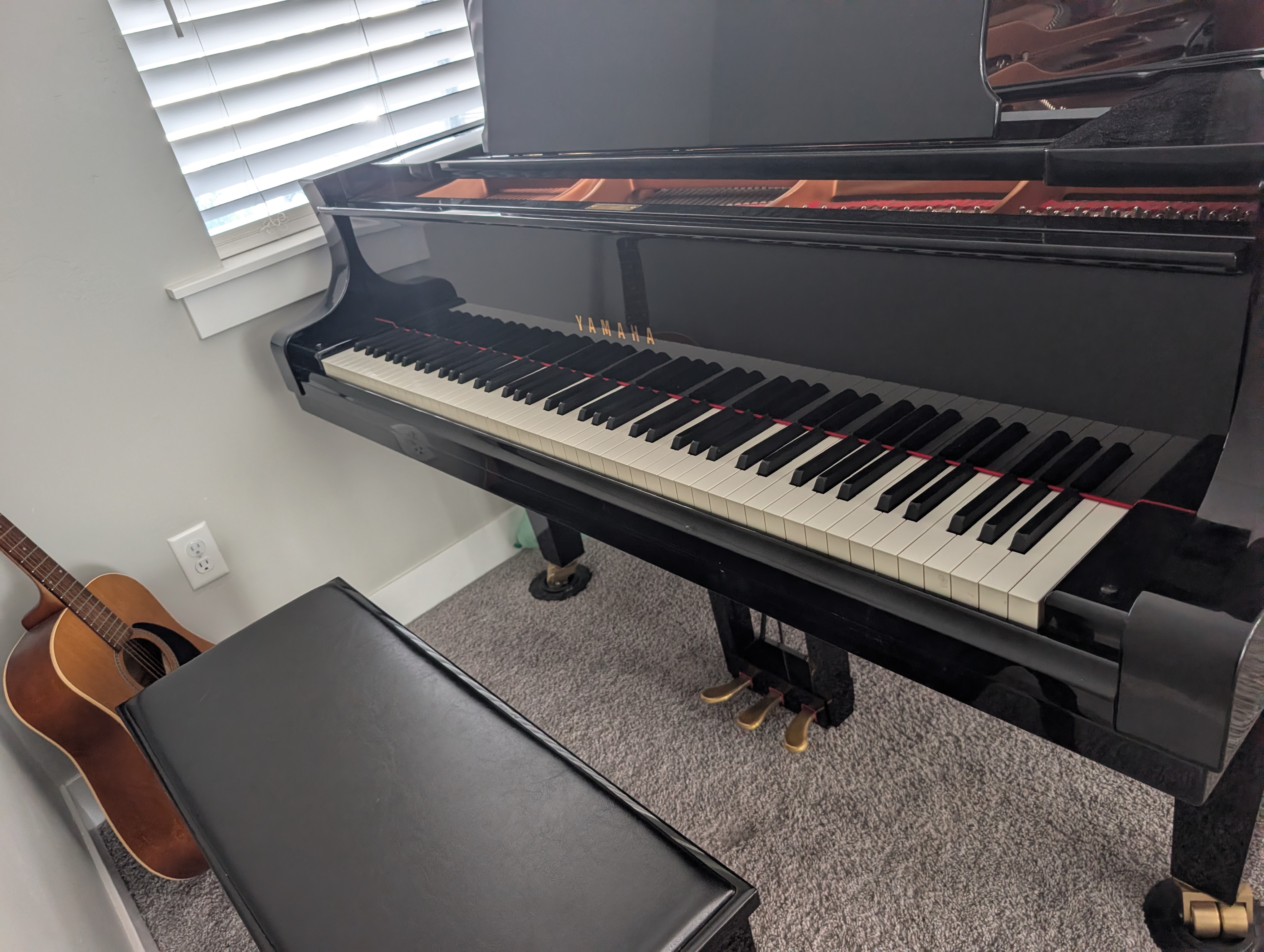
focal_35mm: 24
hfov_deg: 71.5
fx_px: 878
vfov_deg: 56.9
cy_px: 476
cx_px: 632
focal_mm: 6.9
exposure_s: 1/106
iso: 144
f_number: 1.68
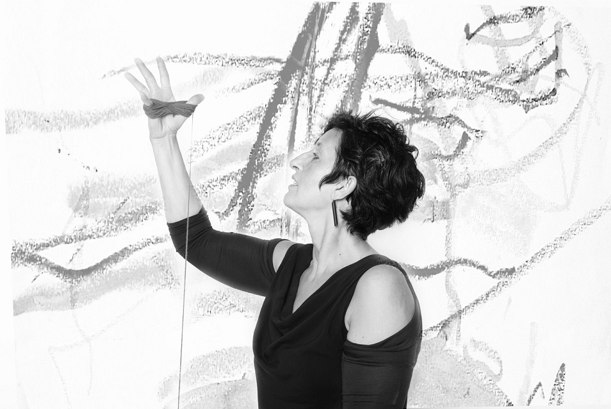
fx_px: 1189
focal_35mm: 70
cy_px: 204
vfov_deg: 19.5
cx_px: 306
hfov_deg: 28.8
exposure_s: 1/125
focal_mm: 70
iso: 125
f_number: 14
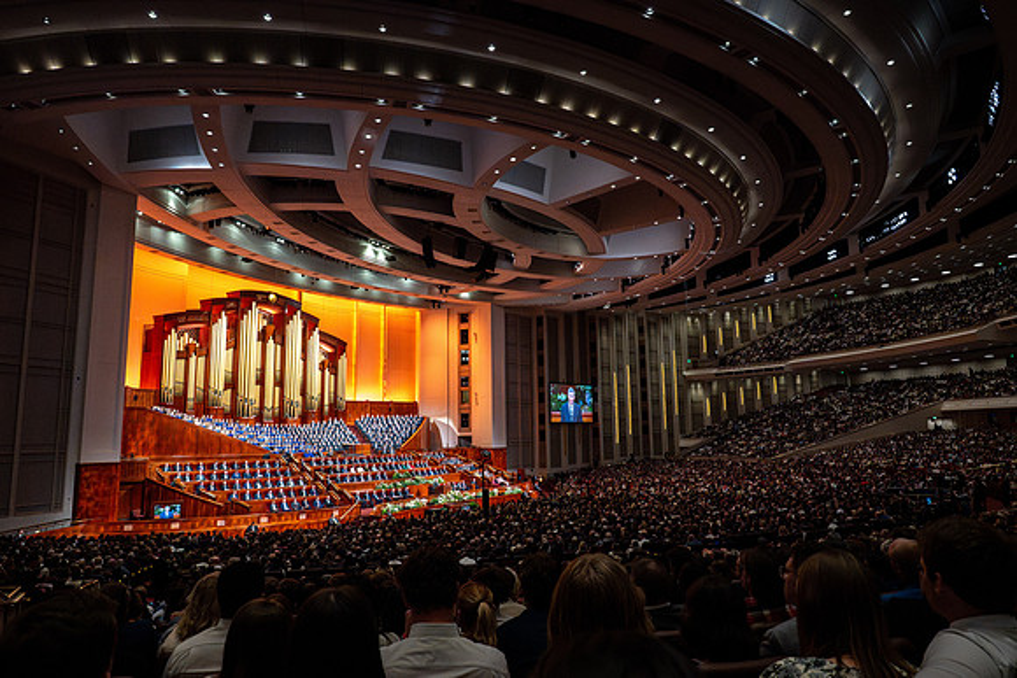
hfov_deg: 73.7
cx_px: 508
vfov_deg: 53.2
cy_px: 339
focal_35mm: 24
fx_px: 678
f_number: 8
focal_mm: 24
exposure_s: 1/100
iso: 3200
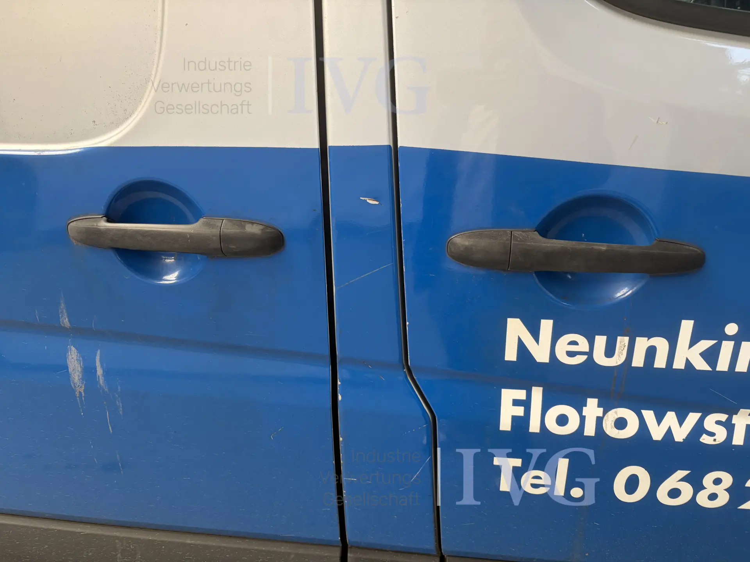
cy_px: 281
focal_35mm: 26
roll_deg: +0.0
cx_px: 375
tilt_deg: -22.8
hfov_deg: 67.3
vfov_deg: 53.1
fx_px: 563
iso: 125
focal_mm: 5.96
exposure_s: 1/122
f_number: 1.6
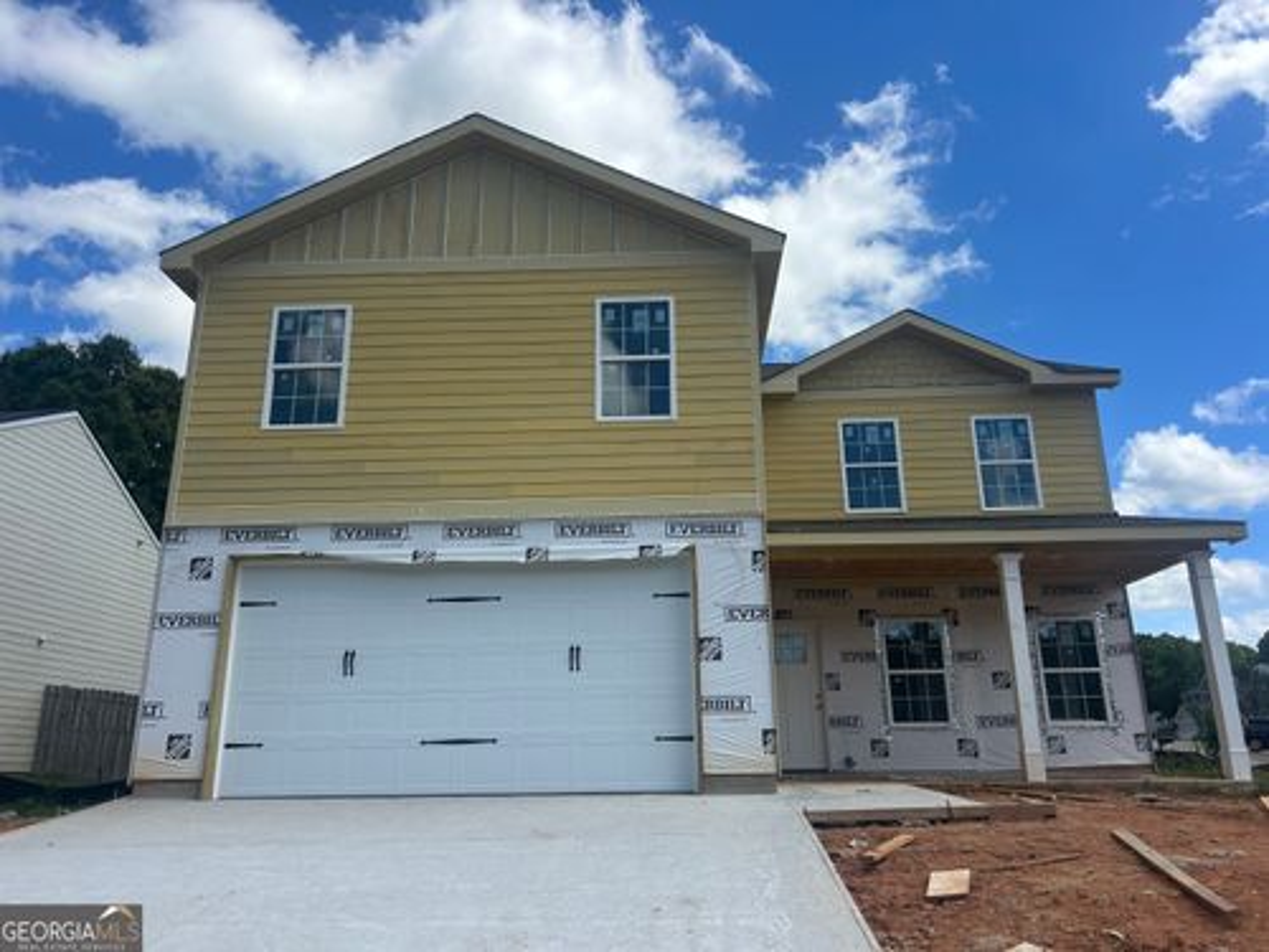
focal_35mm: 26
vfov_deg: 53.1
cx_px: 634
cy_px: 476
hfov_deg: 67.3
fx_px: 953
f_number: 1.5
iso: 50
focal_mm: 5.7
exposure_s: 1/4444
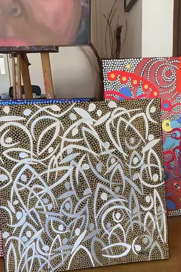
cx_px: 102
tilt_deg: -17.8
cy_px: 177
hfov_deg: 31.8
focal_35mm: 42
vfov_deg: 45.8
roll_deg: +2.6
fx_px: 317
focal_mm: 4.25
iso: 125
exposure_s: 1/95
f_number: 1.8
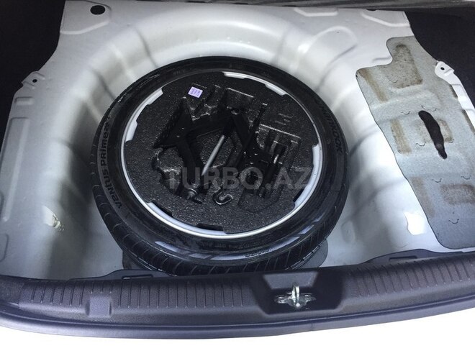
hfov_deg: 61.7
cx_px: 238
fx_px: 398
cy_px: 178
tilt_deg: -55.9
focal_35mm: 29
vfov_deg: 48.2
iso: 80
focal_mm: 4.15
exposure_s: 1/33
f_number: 2.2
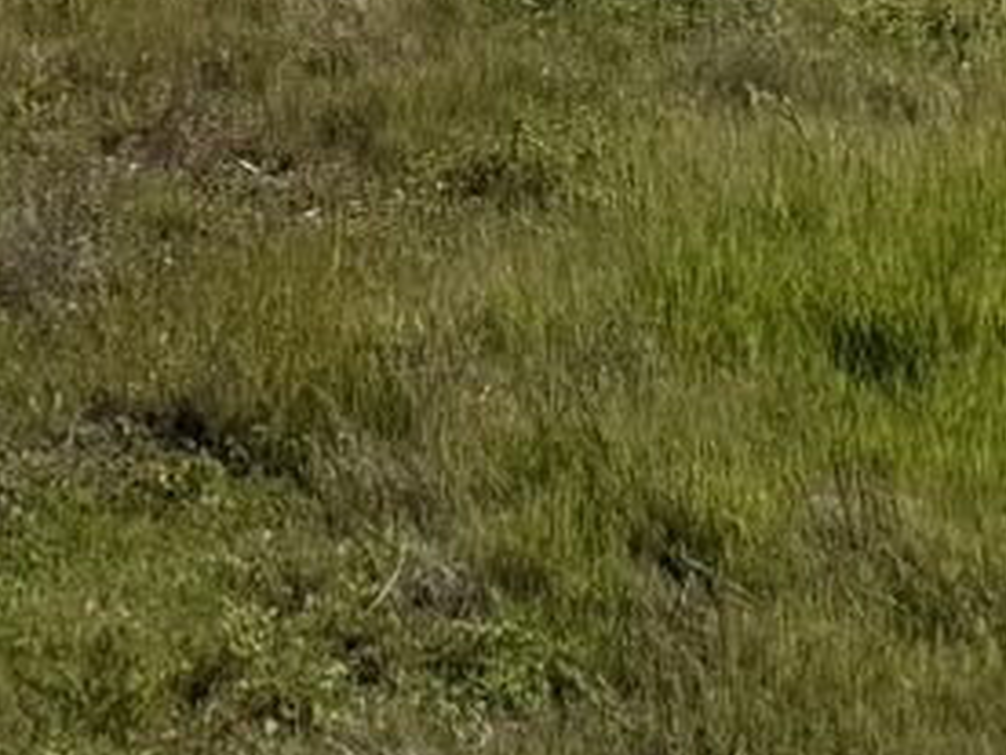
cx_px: -1265
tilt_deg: +1.6
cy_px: -1426
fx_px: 5173
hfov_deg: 10.0
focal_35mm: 178
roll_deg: -0.5
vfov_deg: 7.4
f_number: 1.78
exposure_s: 1/9091
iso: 80
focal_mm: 6.76
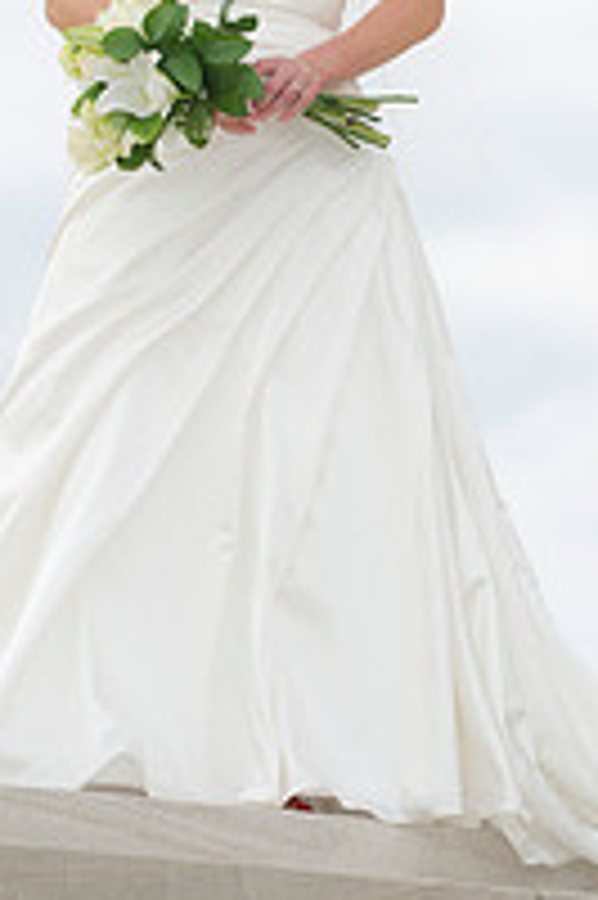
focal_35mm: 293
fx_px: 7313
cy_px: 176
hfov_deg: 4.7
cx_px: 335
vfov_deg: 7.0
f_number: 2.8
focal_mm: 130
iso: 160
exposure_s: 1/250
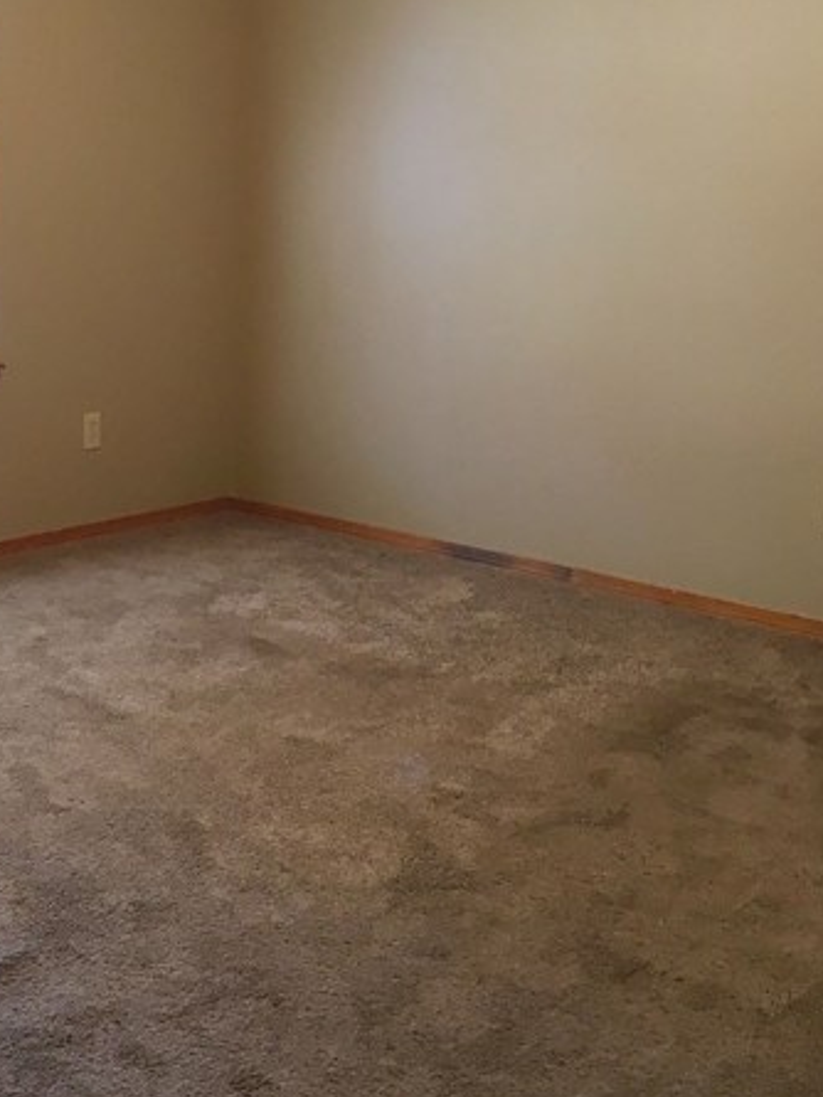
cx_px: 160
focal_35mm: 50
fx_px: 1584
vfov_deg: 37.7
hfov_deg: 28.5
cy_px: 343
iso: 50
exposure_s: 1/30
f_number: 2.2
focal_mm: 4.15
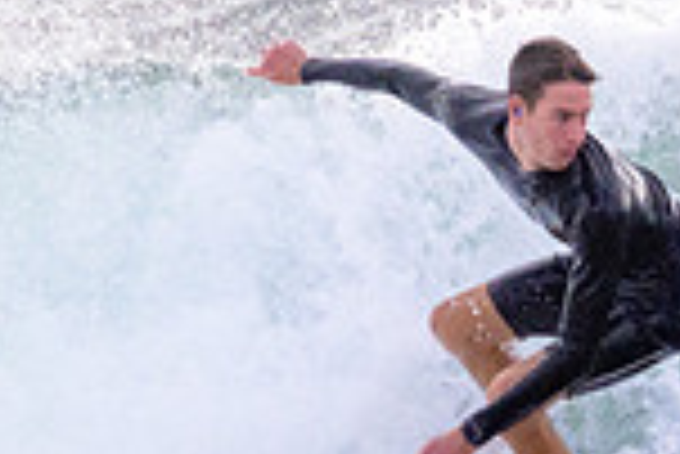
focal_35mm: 4070
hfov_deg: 0.5
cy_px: 293
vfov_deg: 0.3
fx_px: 76950
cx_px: 755
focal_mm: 800
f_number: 11
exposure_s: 1/2000
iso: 1800
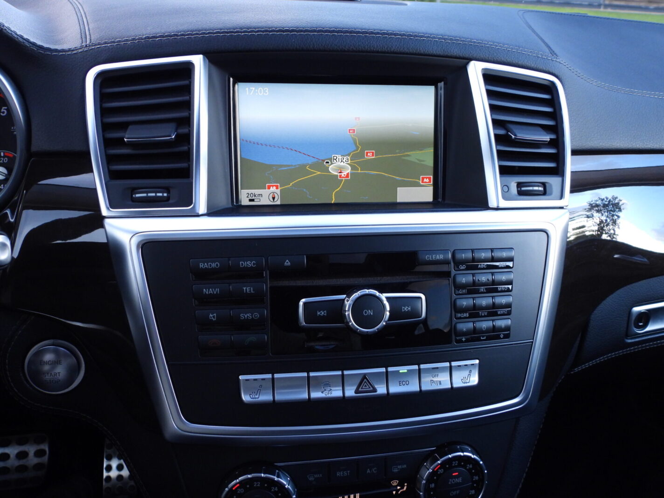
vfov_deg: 46.8
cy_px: 249
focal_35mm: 30
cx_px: 332
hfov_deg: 60.0
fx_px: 575
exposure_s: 1/30
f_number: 3.2
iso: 250
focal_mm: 5.4
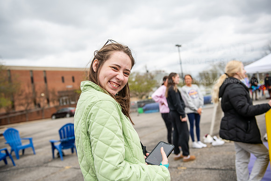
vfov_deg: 35.1
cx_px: 136
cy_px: 90
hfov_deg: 50.7
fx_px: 286
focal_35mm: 38
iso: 100
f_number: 3.2
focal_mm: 38
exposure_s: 1/1250
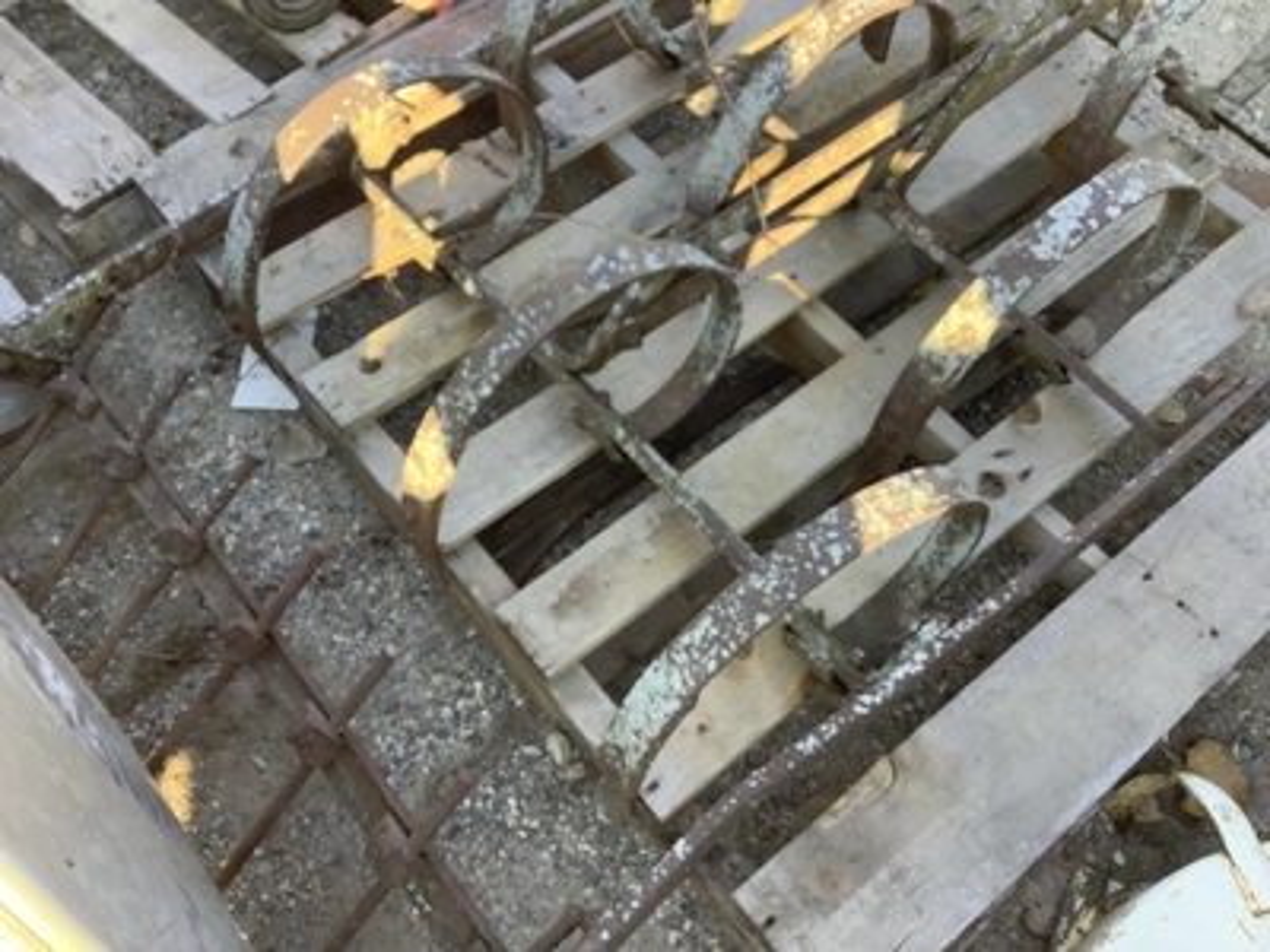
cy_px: 476
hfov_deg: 58.4
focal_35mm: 31
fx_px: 1137
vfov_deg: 45.4
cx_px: 635
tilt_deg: -57.0
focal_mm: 3.3
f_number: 2.4
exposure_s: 1/120
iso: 40
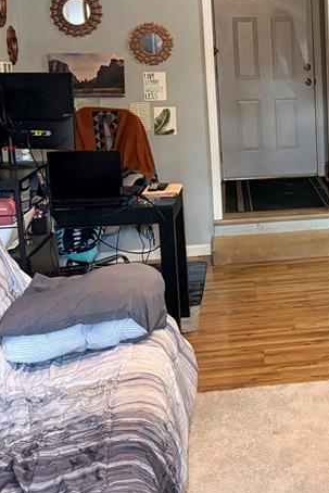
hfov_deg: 21.2
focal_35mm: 61
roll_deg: +1.1
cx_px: 363
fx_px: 836
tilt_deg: -8.3
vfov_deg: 32.6
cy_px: 169
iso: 400
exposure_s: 1/40
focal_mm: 5.96
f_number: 1.6
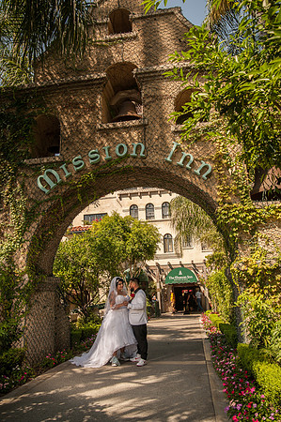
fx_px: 329
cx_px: 140
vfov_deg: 65.5
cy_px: 211
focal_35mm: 28
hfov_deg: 46.3
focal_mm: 28
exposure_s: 1/250
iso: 200
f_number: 10
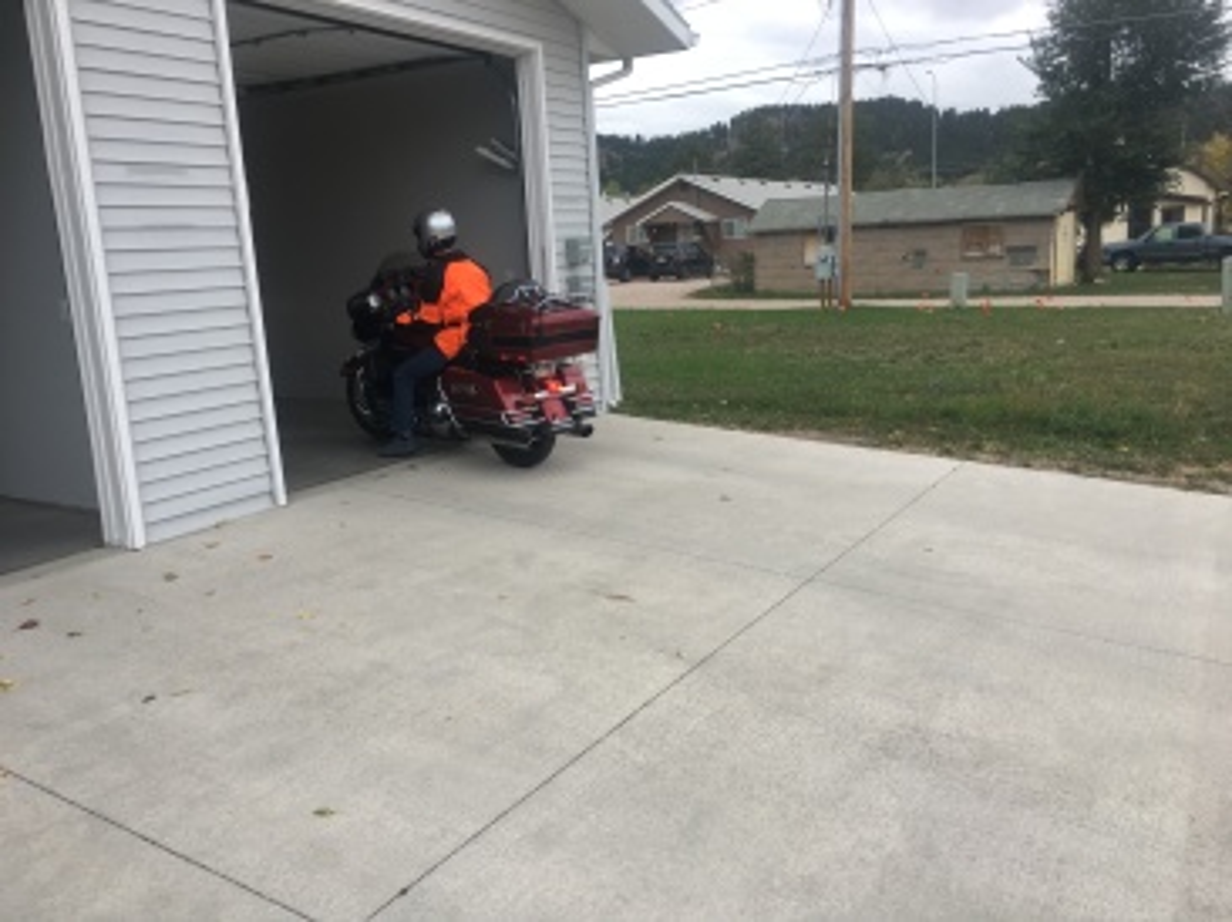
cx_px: 616
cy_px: 461
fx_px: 1031
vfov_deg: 48.2
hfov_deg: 61.7
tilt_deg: -10.4
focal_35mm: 29
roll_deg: +4.1
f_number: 2.2
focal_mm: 4.15
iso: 25
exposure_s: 1/126
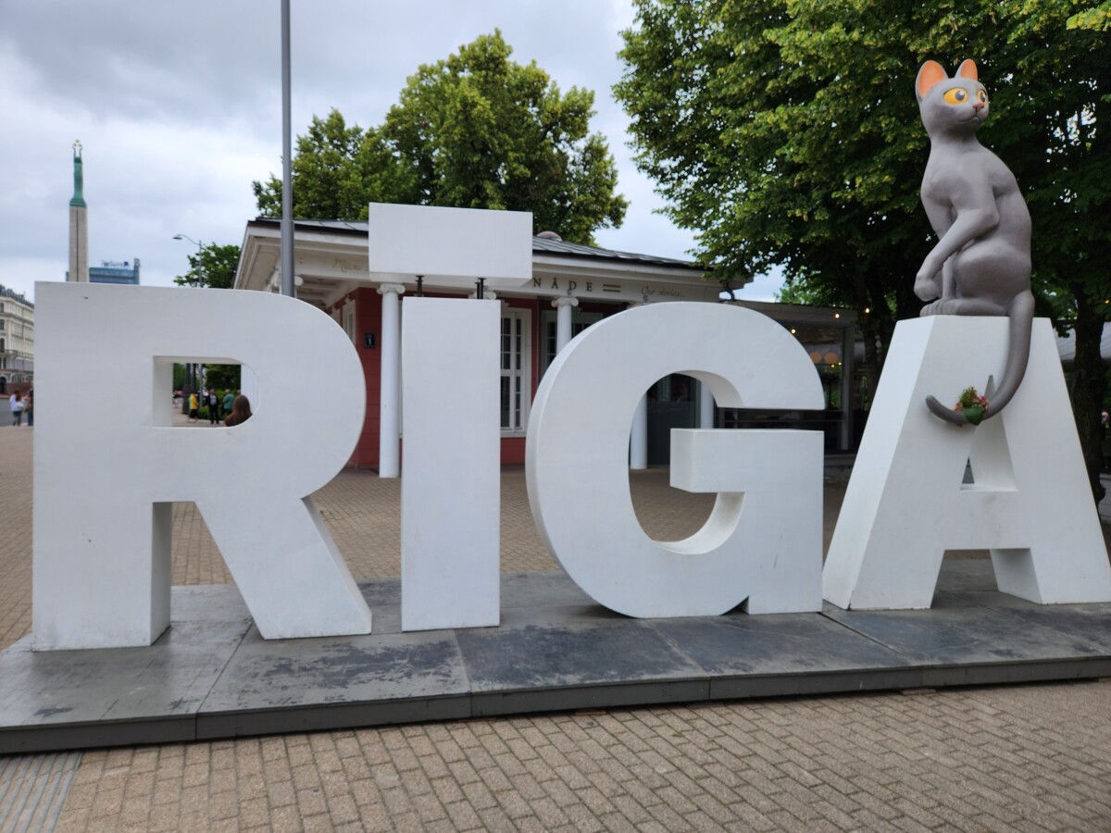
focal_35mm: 23
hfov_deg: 73.9
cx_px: 556
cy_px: 416
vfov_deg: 58.9
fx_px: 738
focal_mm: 5.4
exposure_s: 1/859
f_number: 1.8
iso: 20
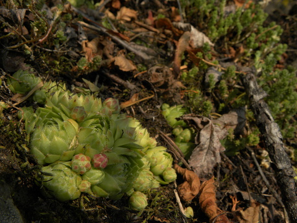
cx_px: 148
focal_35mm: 37
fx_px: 317
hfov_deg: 50.1
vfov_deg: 38.7
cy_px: 112
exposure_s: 1/400
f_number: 6.3
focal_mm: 6.6
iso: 64
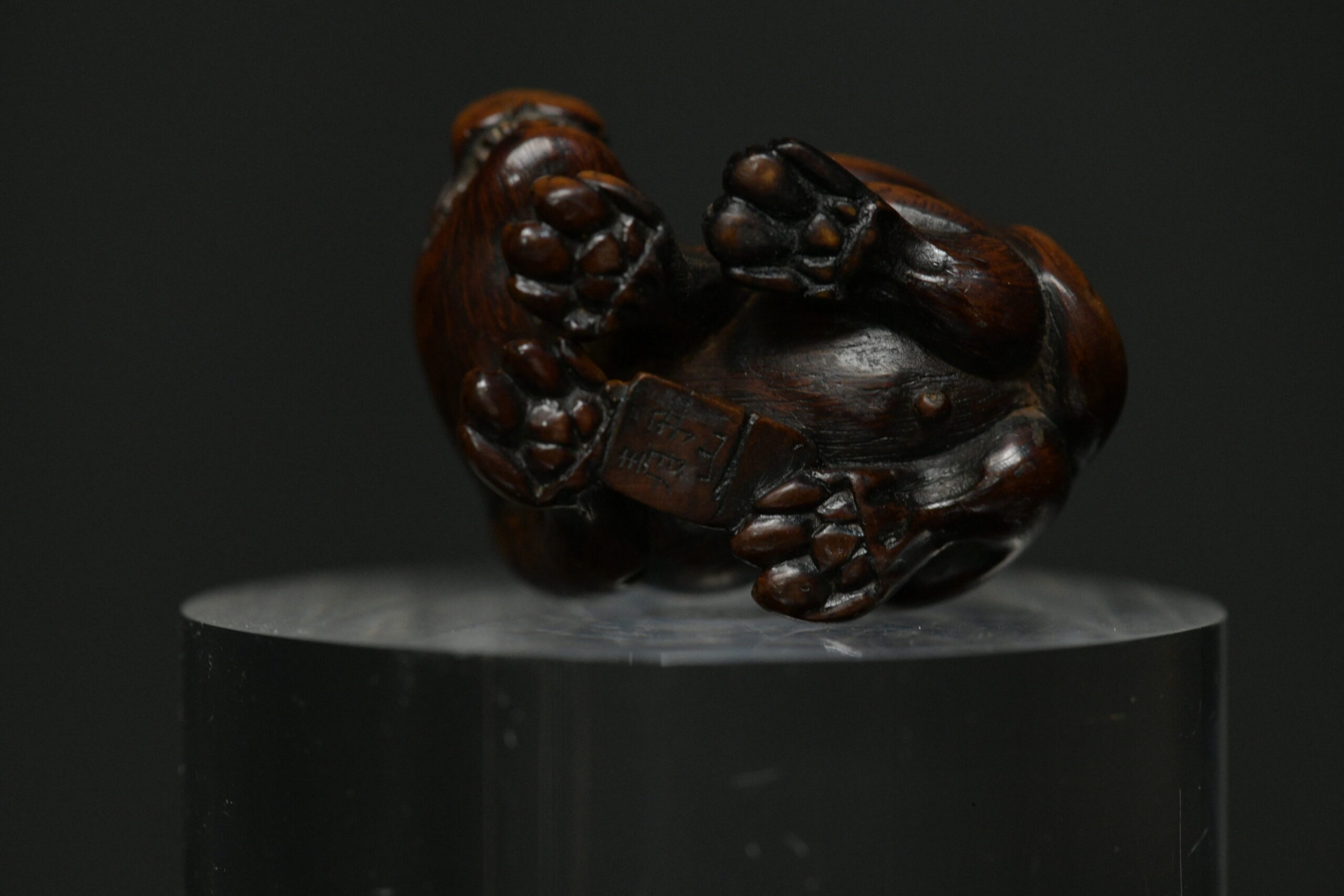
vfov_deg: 13.0
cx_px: 672
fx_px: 3920
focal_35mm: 105
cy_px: 448
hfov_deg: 19.5
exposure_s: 1/125
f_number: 10
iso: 4500
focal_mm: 105
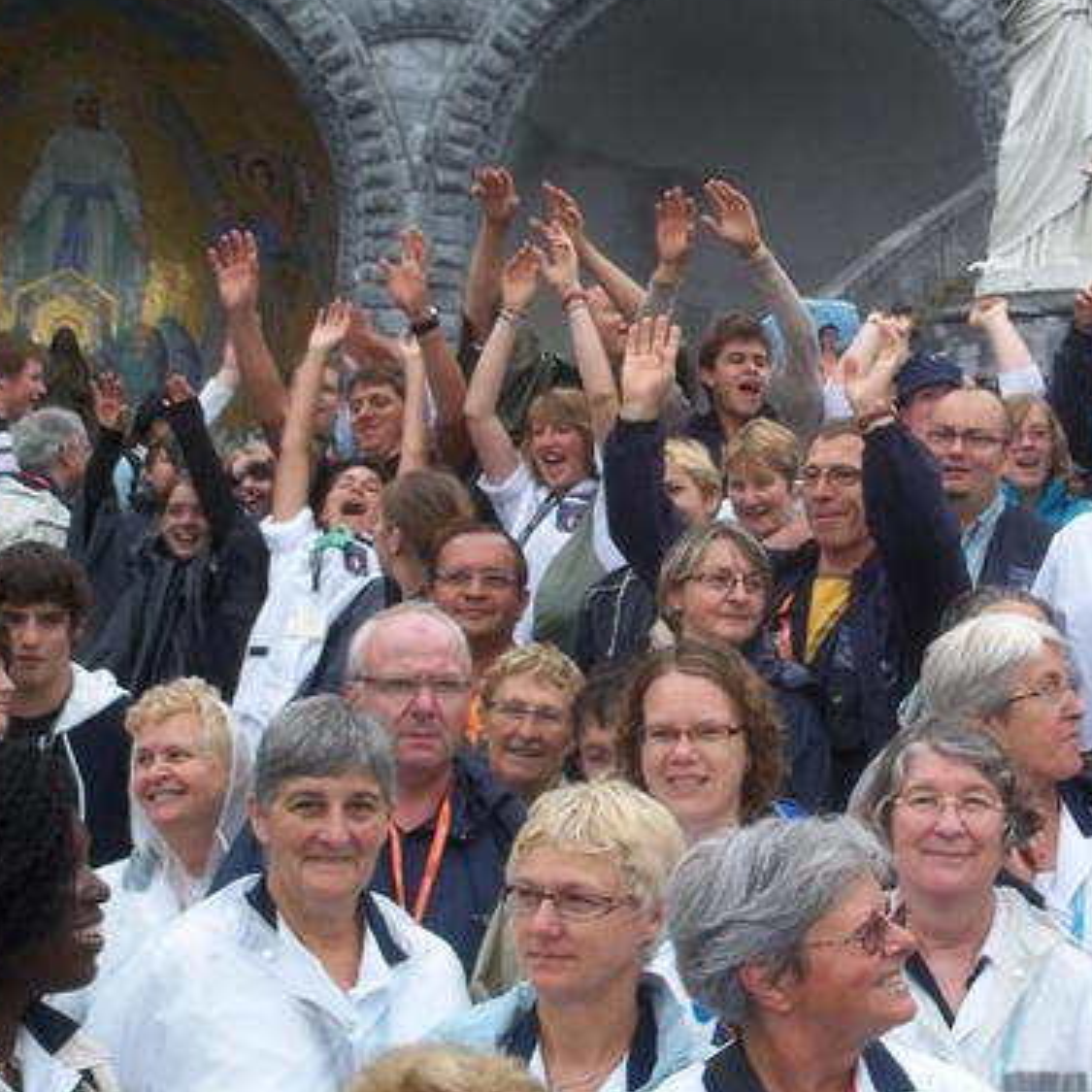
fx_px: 2177
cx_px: 836
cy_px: 438
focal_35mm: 61
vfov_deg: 28.1
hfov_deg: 27.7
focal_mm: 7.9
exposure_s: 1/100
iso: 64
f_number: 3.4
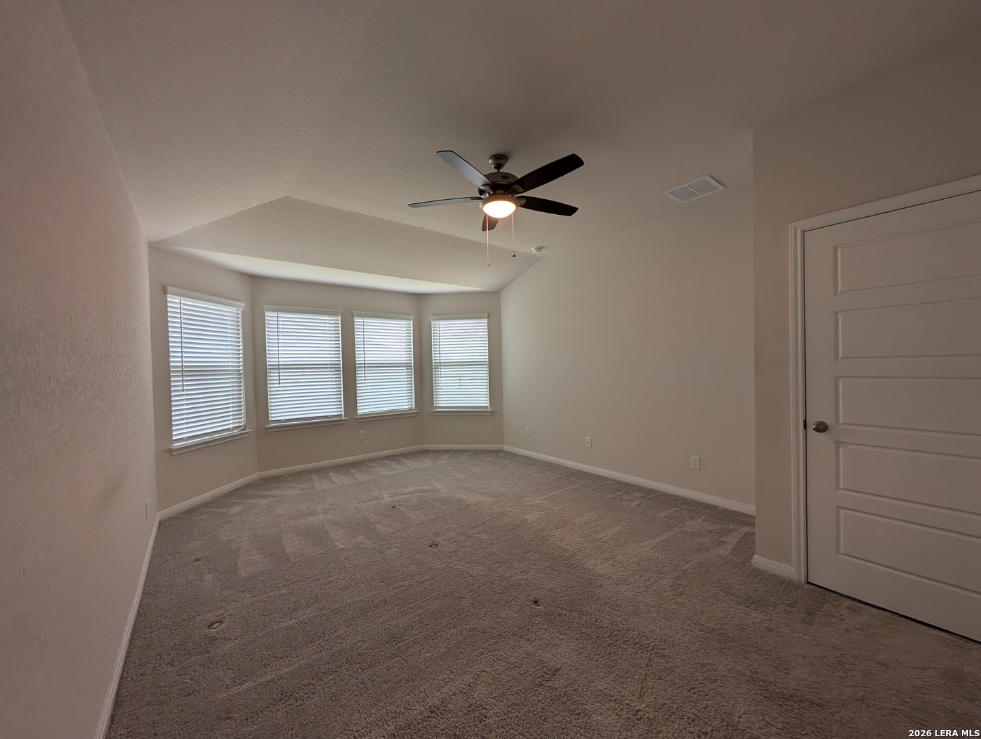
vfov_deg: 94.7
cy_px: 370
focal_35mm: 12
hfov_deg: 110.5
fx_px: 341
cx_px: 490
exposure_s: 1/280
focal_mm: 2.02
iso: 54
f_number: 1.7
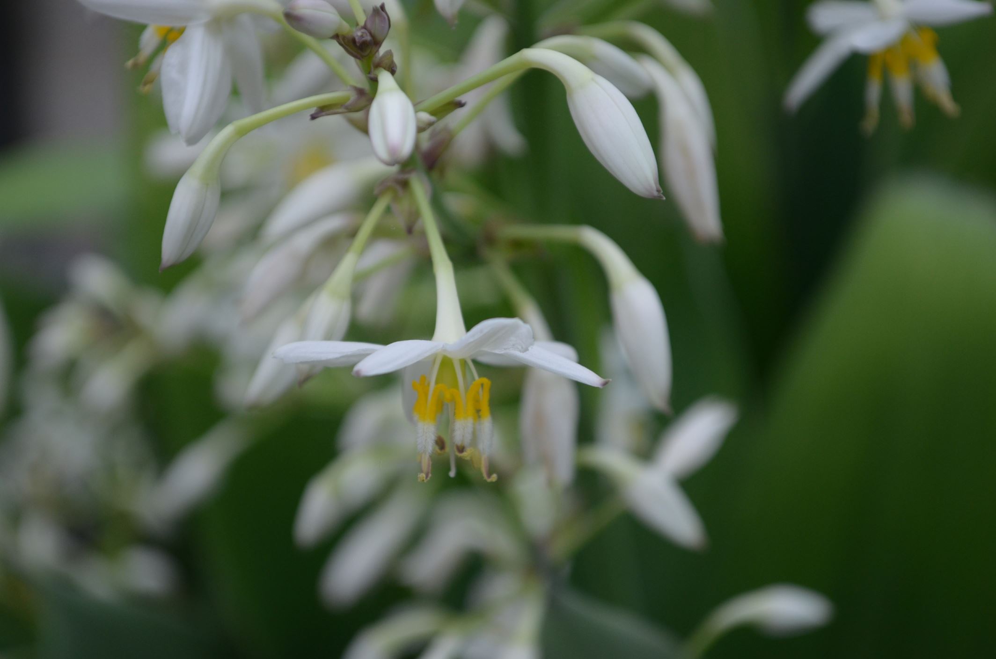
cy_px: 330
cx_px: 498
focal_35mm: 82
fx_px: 2278
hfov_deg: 24.7
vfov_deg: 16.5
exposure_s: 1/320
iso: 640
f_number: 5.6
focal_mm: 55
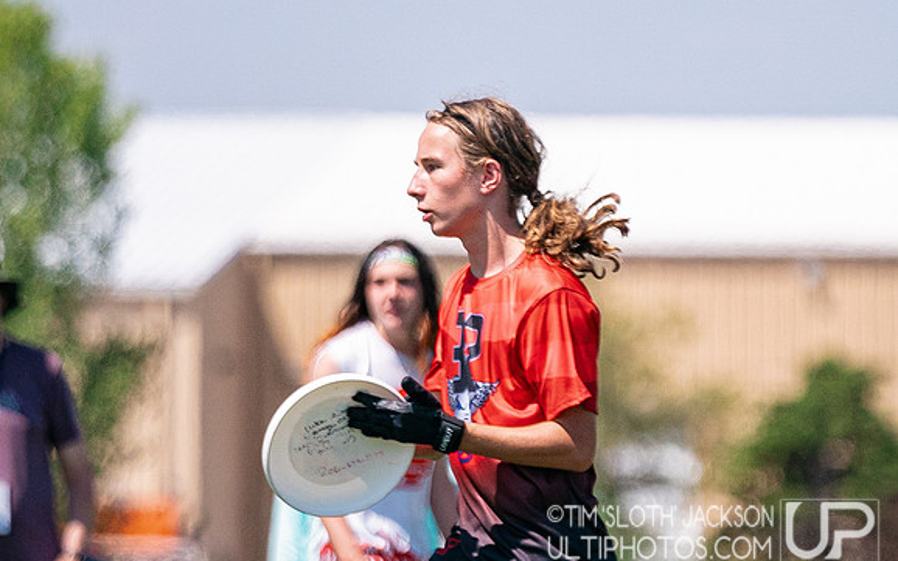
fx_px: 15244
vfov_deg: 2.1
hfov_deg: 3.4
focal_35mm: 623
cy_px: 297
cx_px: 697
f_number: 2.8
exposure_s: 1/12800
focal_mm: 200
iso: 640
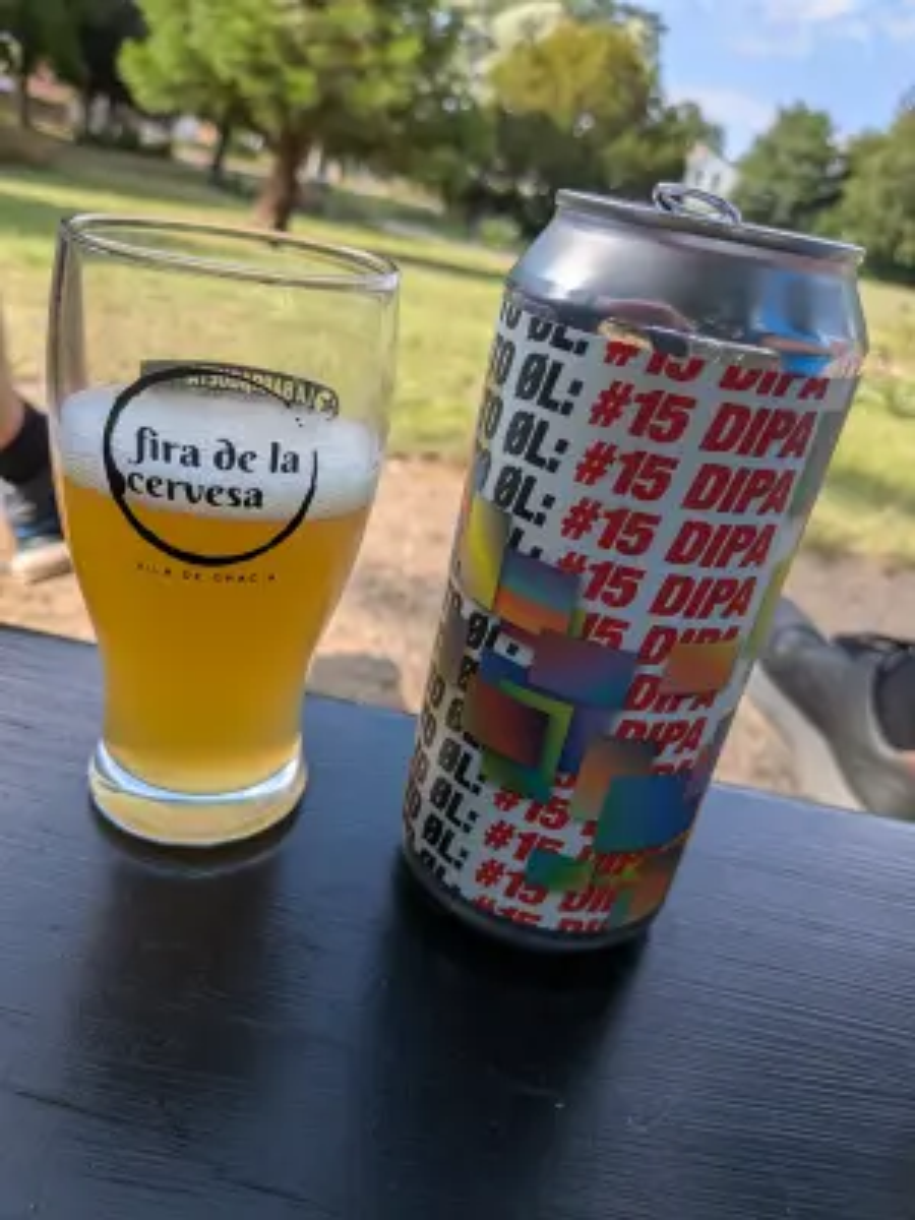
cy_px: 610
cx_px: 458
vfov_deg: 71.6
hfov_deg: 56.8
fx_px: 846
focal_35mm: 24
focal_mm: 4.53
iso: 28
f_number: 1.7
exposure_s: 1/794
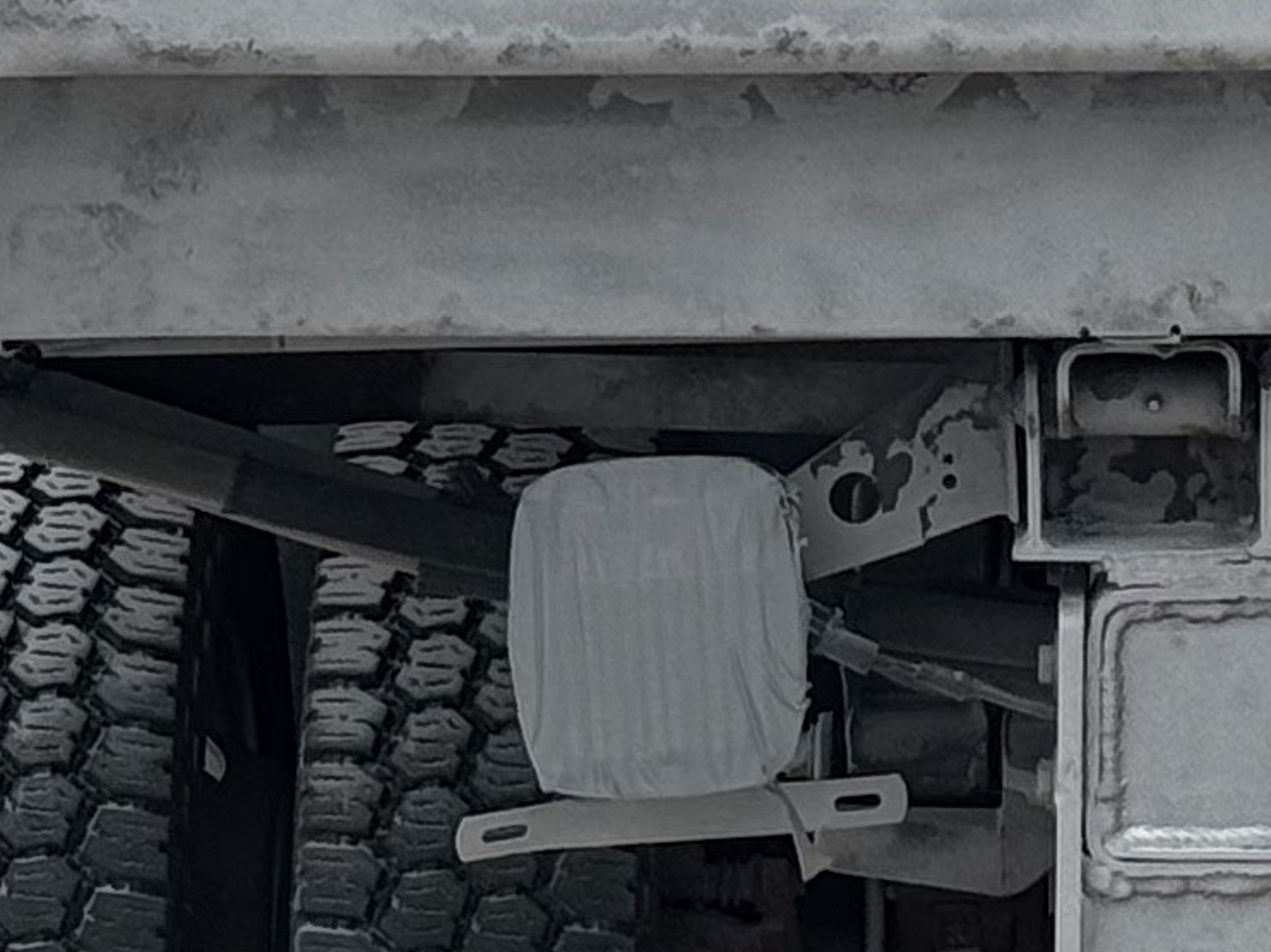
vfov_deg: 5.7
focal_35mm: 261
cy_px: -300
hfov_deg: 7.5
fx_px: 9580
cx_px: 1932
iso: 64
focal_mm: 6.76
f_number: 1.78
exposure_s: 1/966
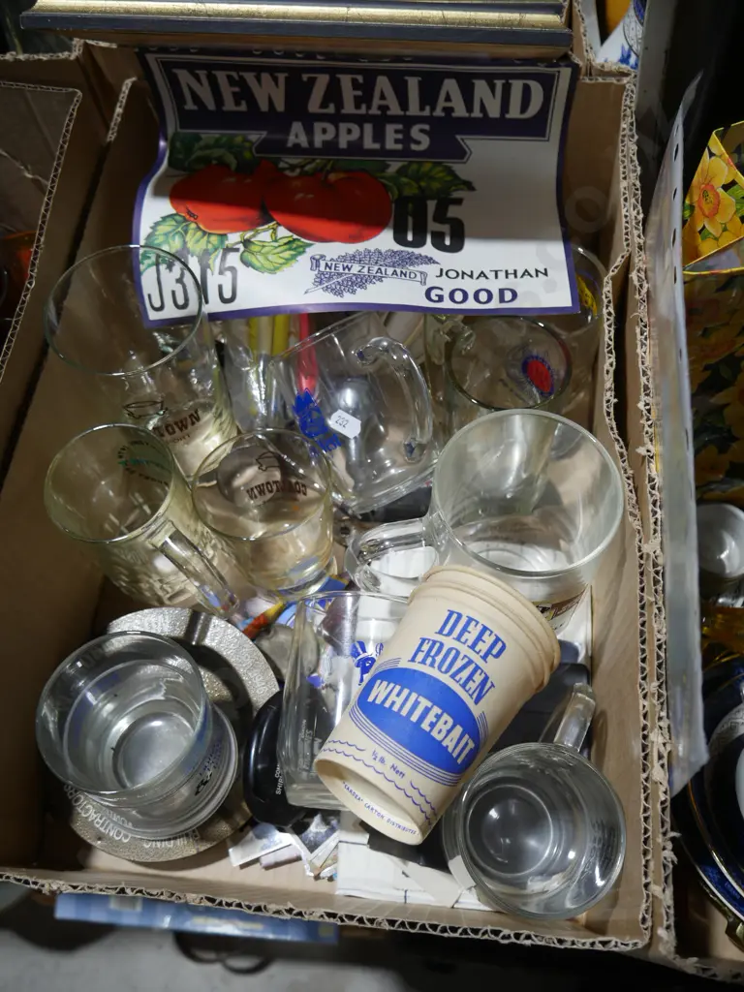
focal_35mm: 30
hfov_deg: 46.8
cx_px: 372
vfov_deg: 60.0
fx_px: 860
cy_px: 496
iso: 200
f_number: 3.6
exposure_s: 1/80
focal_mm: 15
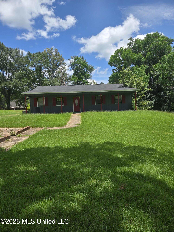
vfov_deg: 73.9
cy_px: 116
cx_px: 87
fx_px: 154
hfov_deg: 58.9
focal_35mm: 23
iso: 50
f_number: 1.8
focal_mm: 5.4
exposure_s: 1/2921
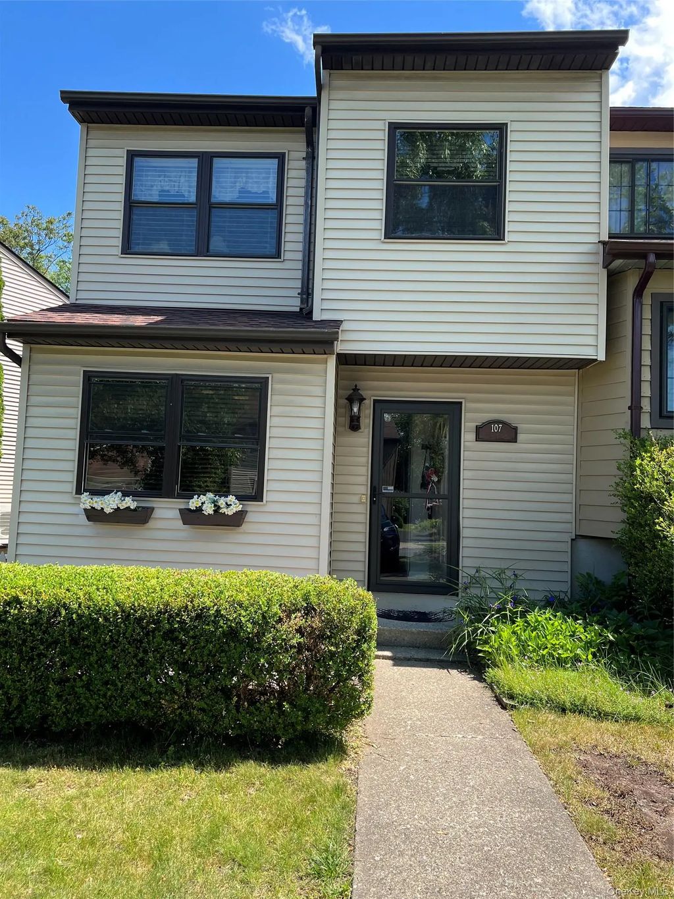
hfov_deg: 53.1
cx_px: 337
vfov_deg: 67.3
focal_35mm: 26
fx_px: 675
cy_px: 450
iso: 50
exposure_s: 1/1079
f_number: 1.5
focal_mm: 5.7
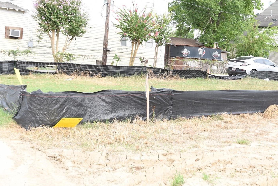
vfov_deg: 26.3
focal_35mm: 51
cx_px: 198
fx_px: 394
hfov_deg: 38.2
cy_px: 58
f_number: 5
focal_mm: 35
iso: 100
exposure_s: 1/100
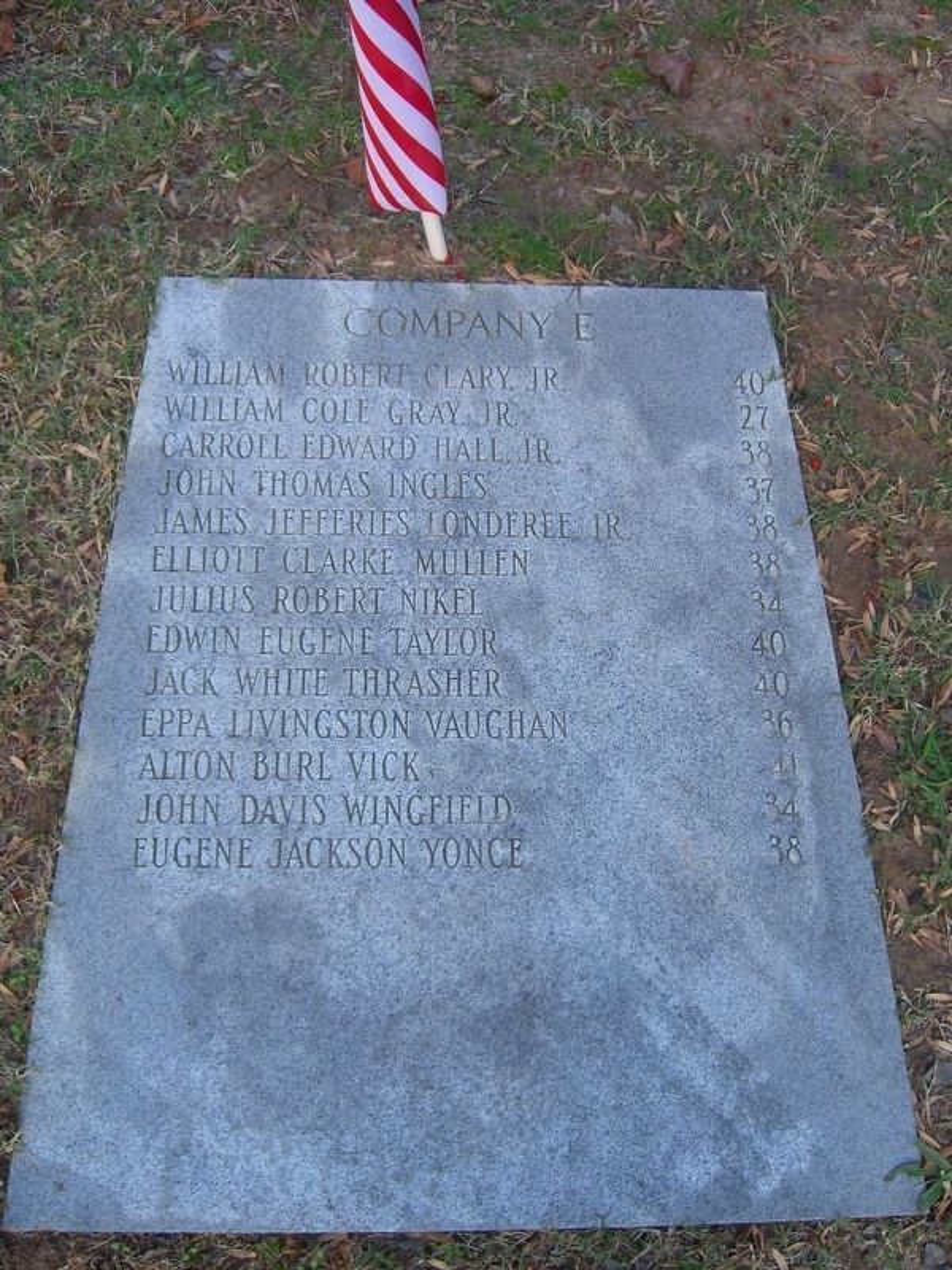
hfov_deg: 37.7
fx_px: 1393
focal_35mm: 38
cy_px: 635
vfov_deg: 49.0
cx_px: 476
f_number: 2.8
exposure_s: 1/40
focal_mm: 7.9
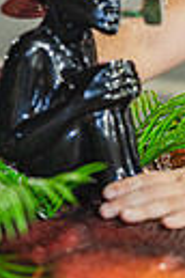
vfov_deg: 11.7
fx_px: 1349
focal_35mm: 175
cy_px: 162
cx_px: 269
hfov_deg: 7.7
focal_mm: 50
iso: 1600
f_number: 1.6
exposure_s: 1/400
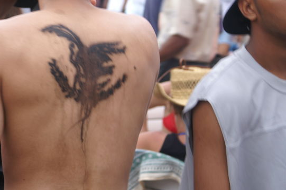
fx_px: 1231
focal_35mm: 155
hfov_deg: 13.2
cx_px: 80
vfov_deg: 8.8
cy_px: 66
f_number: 5.6
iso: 125
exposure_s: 1/30
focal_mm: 70
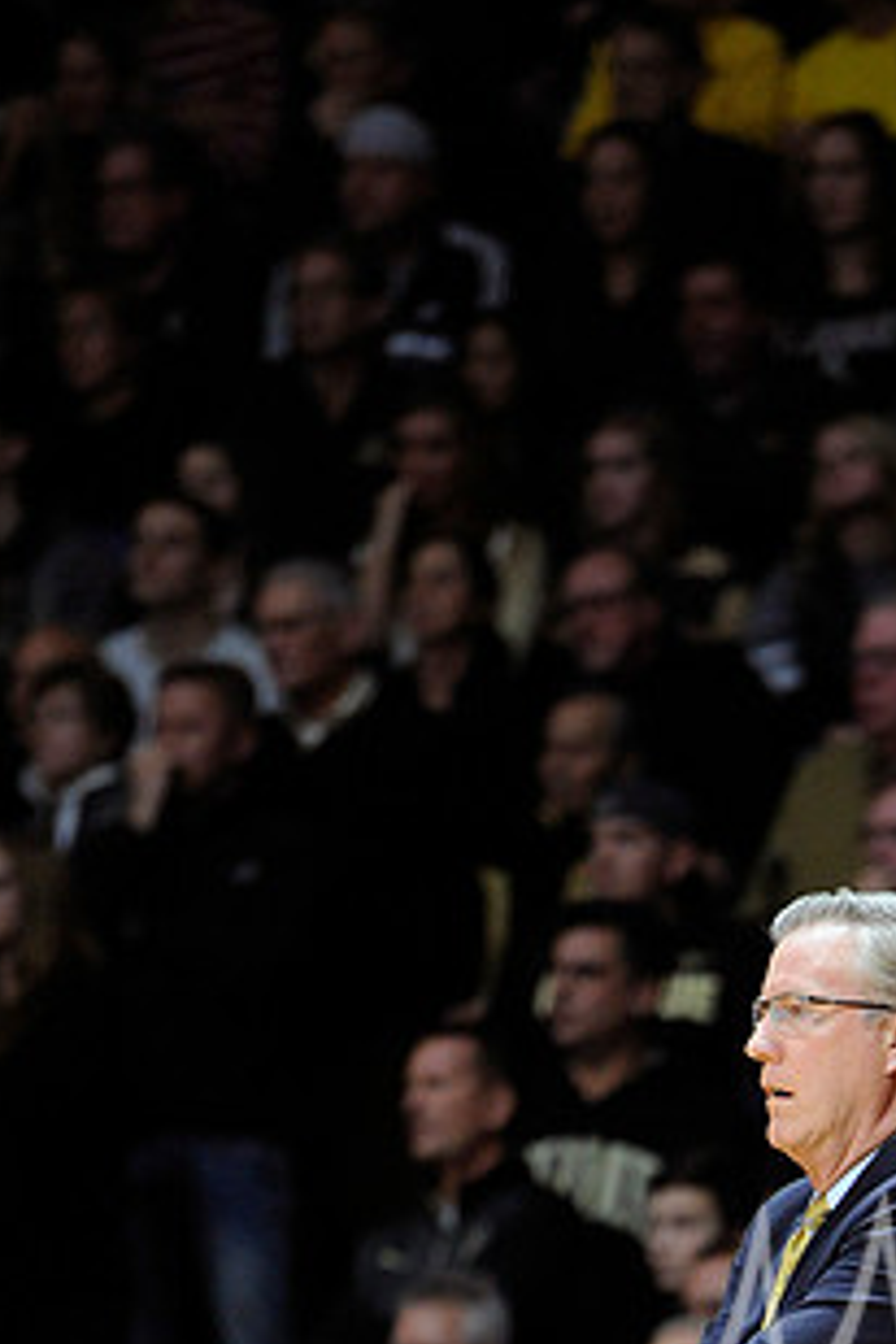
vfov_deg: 7.1
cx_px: 585
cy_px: 896
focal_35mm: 292
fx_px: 10900
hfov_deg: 4.7
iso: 3200
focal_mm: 200
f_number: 3.2
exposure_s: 1/800
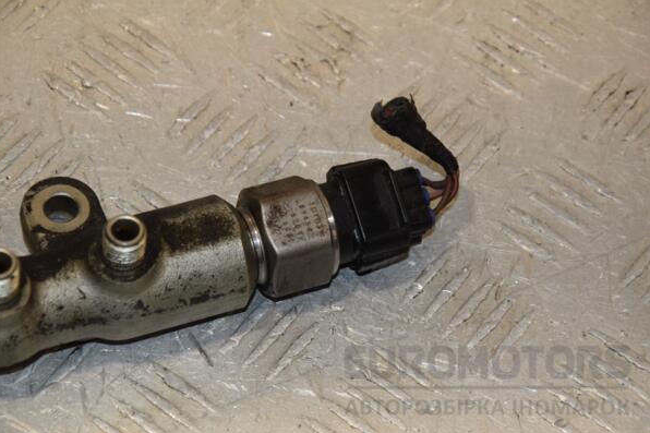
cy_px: 217
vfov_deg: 8.7
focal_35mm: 159
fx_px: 2861
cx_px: 324
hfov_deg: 13.0
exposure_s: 1/200
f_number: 9
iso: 800
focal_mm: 105
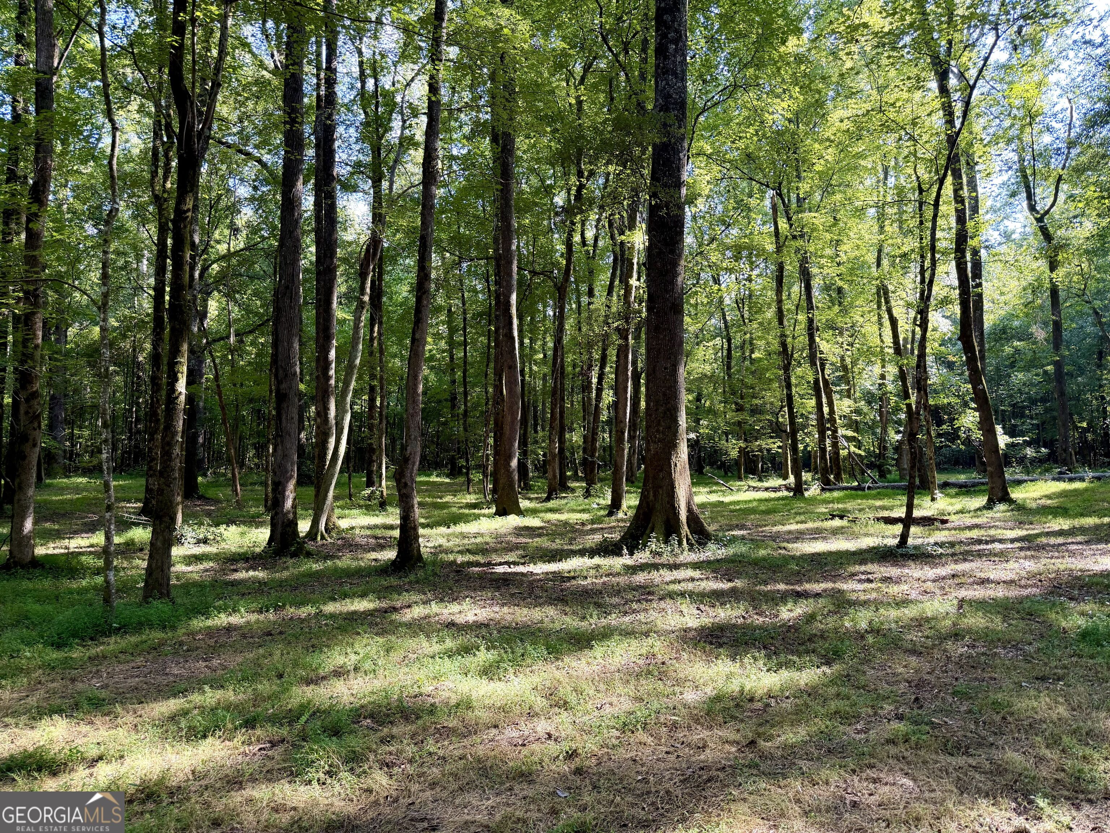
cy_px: 416
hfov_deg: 71.6
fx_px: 770
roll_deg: +1.3
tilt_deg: +3.6
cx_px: 555
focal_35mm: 24
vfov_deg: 56.8
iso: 125
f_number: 1.78
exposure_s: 1/194
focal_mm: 6.76
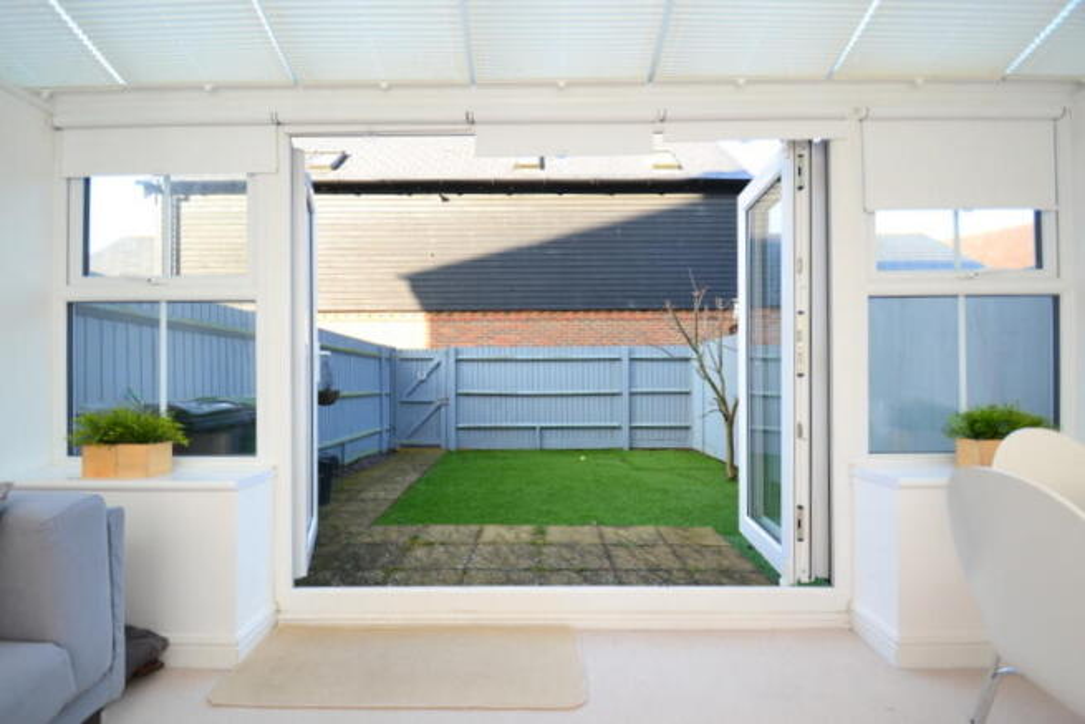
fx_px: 452
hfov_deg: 100.4
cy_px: 362
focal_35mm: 15
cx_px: 542
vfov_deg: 77.4
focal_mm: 10
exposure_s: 1/100
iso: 140
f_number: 5
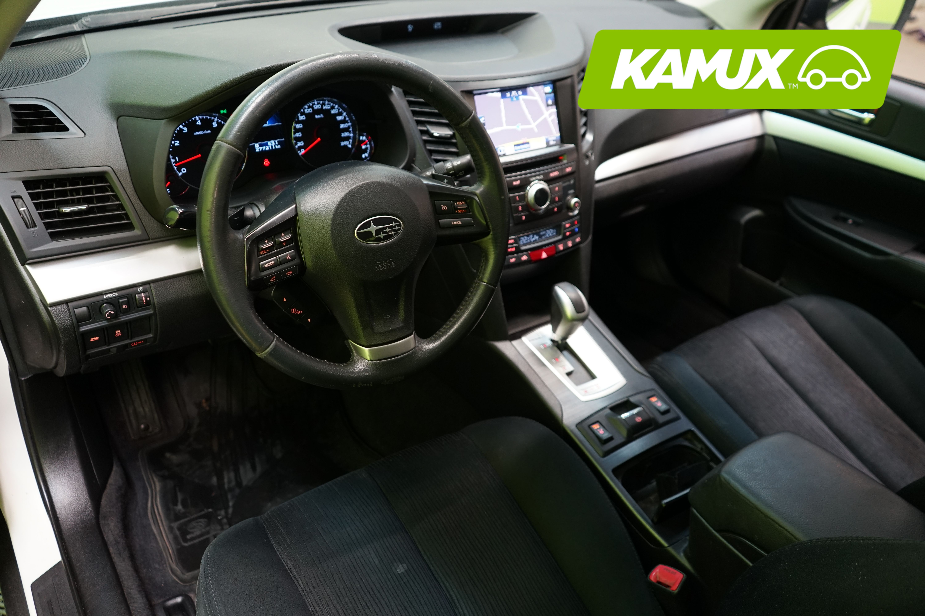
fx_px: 719
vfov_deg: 46.4
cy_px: 308
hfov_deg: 65.5
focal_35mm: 28
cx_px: 462
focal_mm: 28
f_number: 3.5
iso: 800
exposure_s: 1/30
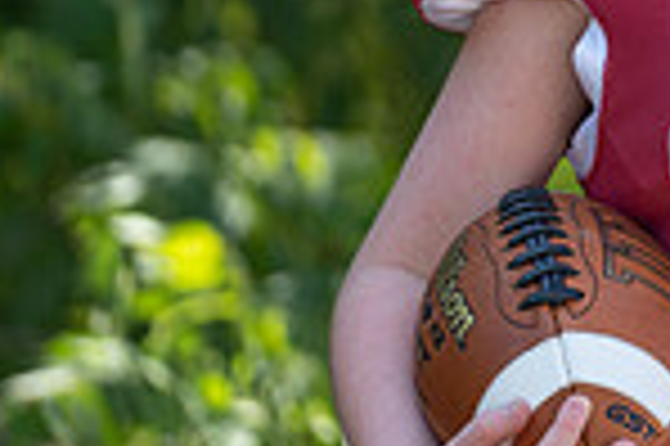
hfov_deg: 3.6
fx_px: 10708
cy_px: -101
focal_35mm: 576
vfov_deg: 2.4
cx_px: 913
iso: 80
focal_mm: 148
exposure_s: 1/320
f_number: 2.8
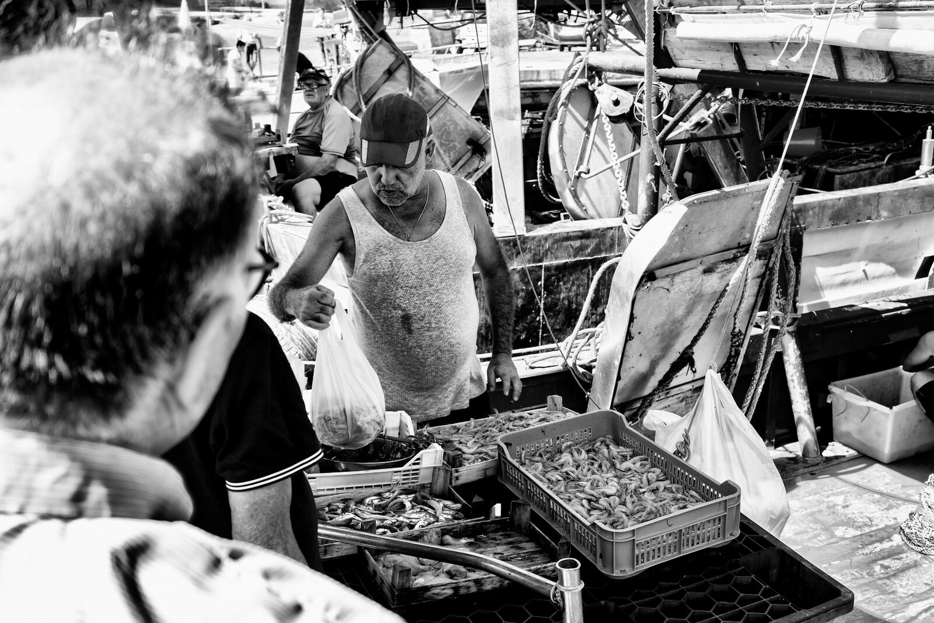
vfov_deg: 37.9
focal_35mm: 35
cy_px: 312
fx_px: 908
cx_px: 467
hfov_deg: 54.4
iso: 200
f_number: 6.3
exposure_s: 1/250
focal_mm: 35
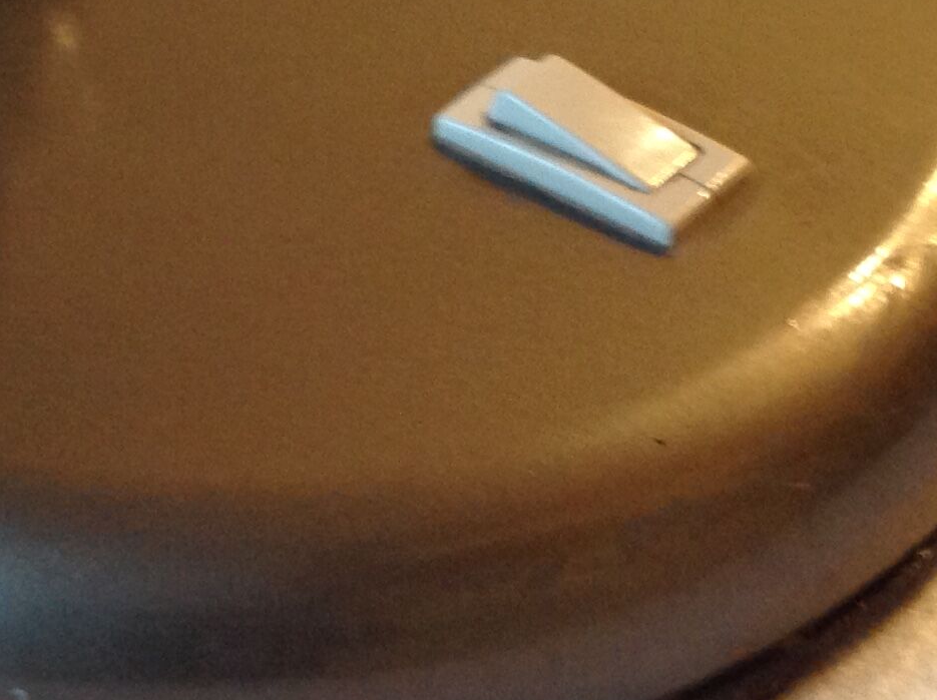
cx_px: 560
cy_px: 365
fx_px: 2623
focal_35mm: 97
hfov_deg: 20.2
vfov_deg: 15.2
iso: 200
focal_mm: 4.28
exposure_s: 1/15
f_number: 2.4
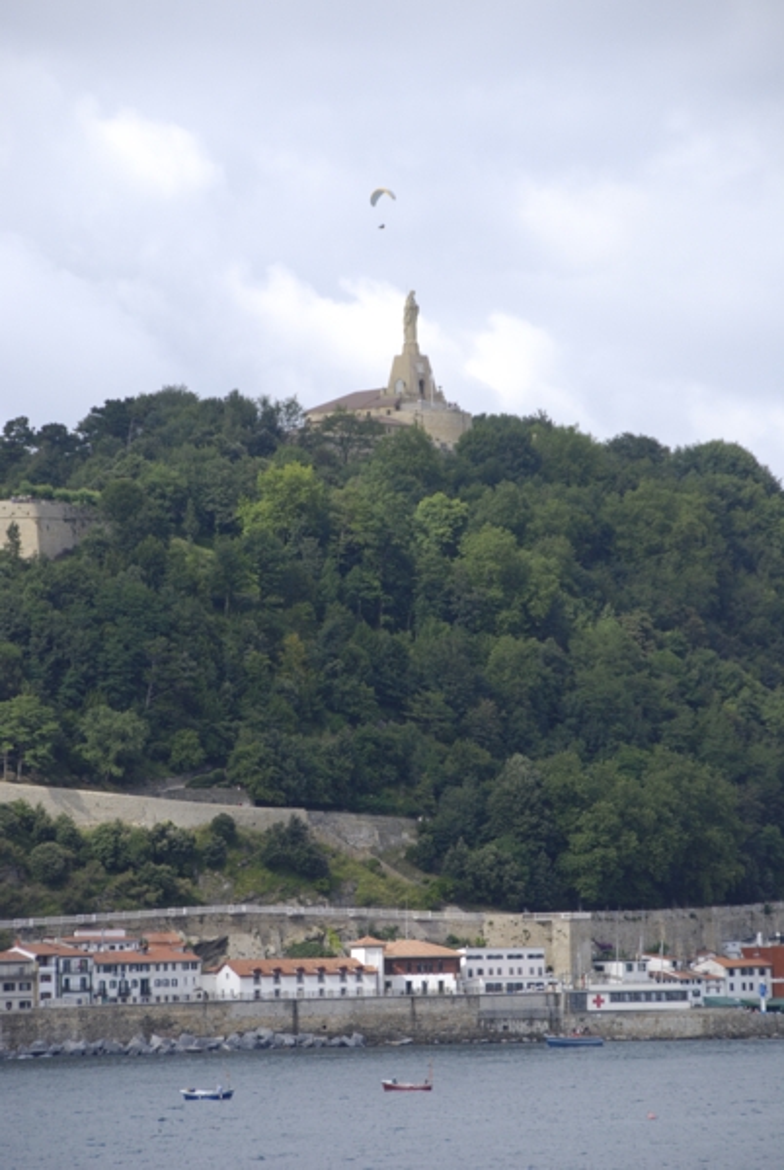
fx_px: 5859
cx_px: 392
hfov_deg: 7.7
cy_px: 585
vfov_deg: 11.4
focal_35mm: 180
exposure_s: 1/1000
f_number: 5.6
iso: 400
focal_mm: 120
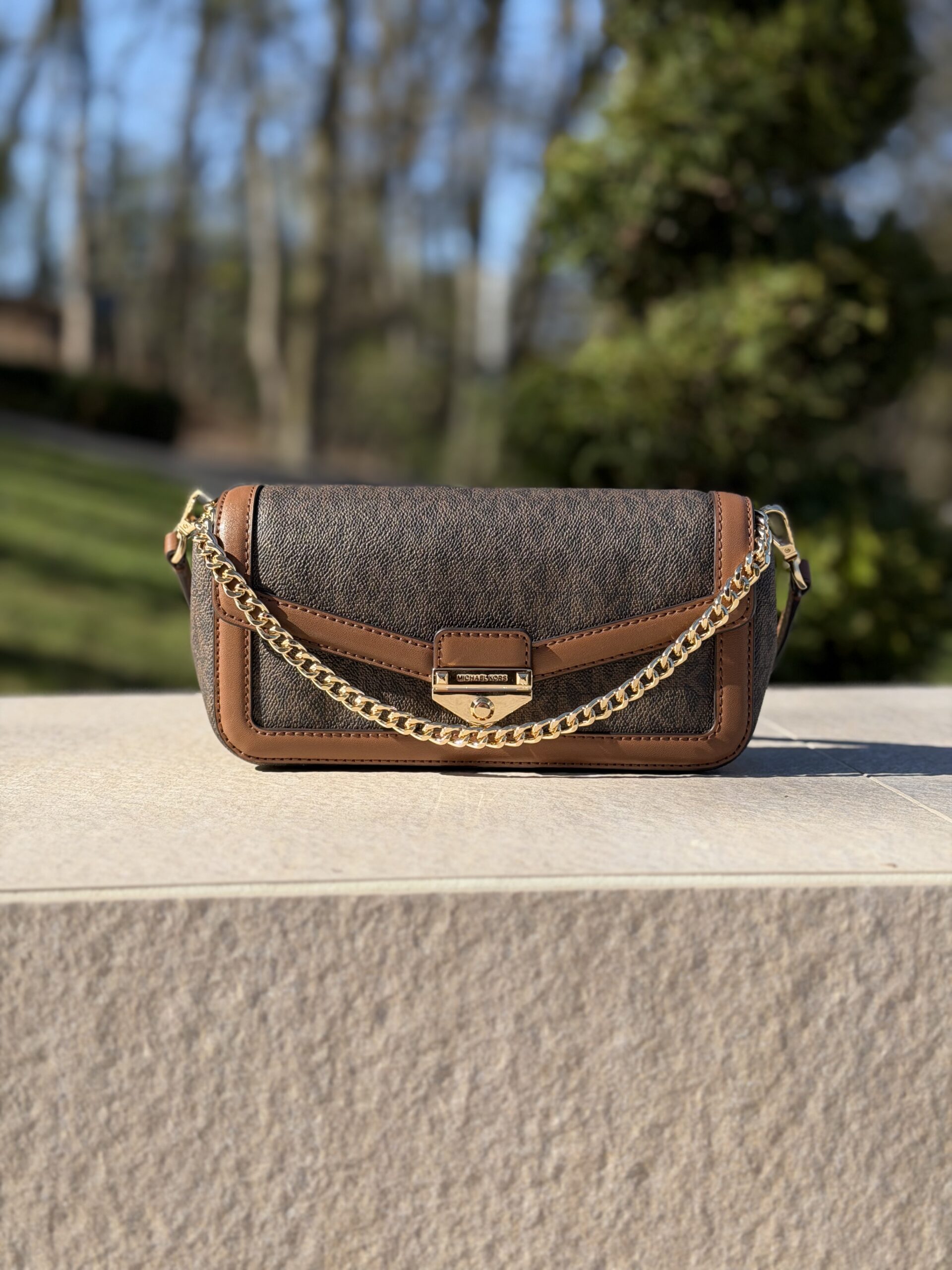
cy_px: 635
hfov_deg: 30.3
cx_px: 476
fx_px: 1760
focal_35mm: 48
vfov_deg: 39.7
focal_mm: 6.76
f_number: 1.78
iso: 64
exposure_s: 1/3226
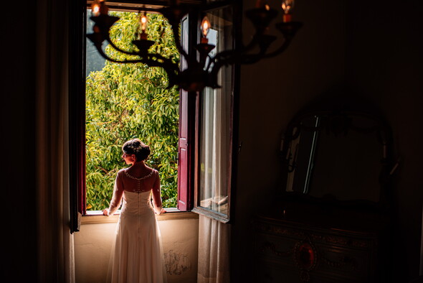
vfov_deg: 37.9
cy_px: 142
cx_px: 212
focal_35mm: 35
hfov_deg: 54.4
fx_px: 411
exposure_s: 1/640
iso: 125
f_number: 2.2
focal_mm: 35
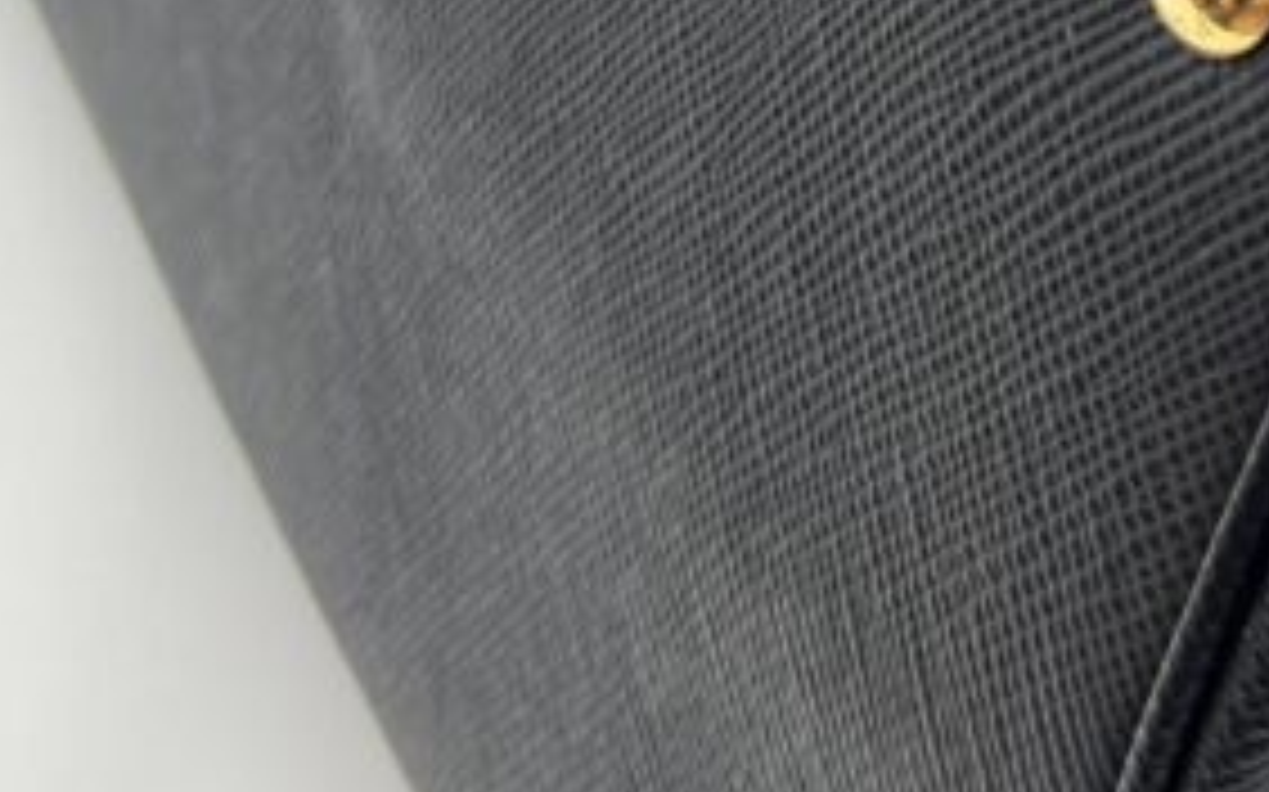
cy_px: -850
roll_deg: +0.3
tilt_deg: -22.9
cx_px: 1512
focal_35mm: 100
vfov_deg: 11.6
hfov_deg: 19.6
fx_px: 3457
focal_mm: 5.7
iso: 32
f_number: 1.5
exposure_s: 1/106
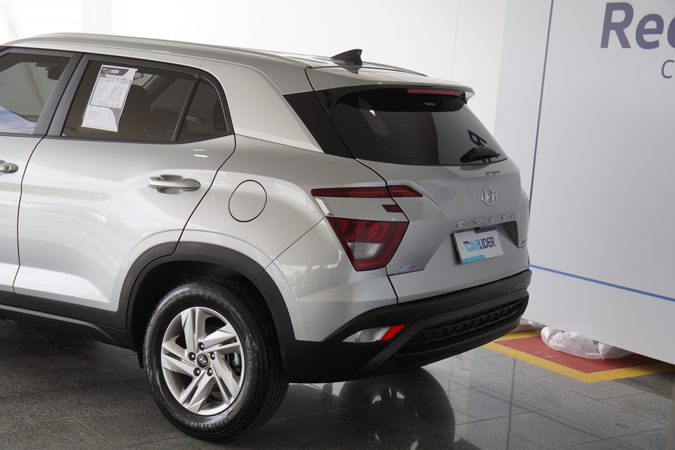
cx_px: 338
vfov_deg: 23.8
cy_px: 225
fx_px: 1069
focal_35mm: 57
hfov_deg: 35.0
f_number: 4.5
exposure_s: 1/100
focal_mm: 38
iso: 100
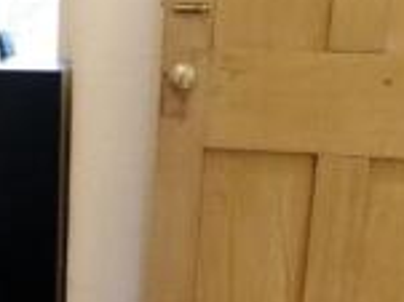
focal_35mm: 54
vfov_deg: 27.0
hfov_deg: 33.2
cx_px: 19
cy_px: 138
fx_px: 630
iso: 3200
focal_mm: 7
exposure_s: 1/10
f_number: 4
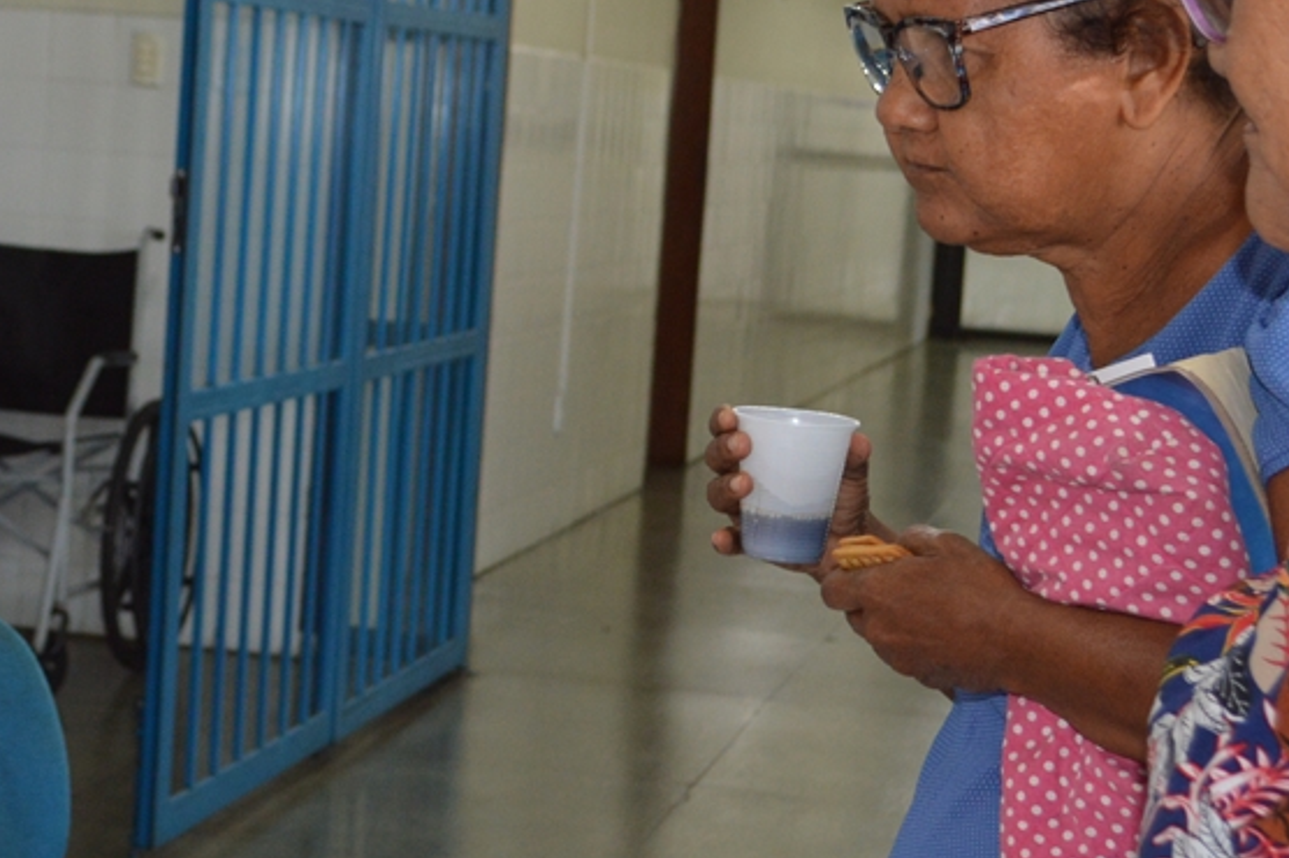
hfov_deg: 22.6
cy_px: 286
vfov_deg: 15.3
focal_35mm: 89
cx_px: 304
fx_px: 3185
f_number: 4
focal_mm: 22
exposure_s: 1/80
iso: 400
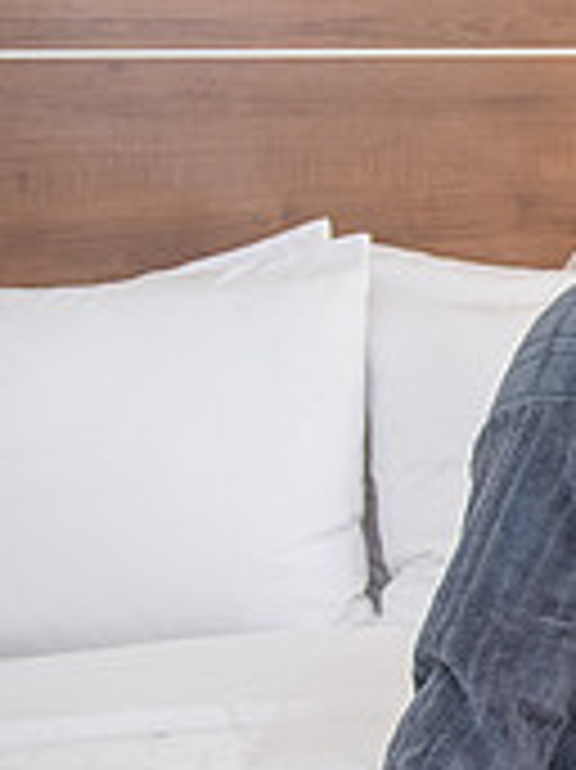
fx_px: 2332
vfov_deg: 18.7
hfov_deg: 12.5
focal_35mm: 105
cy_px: 286
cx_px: 1125
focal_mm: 31
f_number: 3.5
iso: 500
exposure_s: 1/250
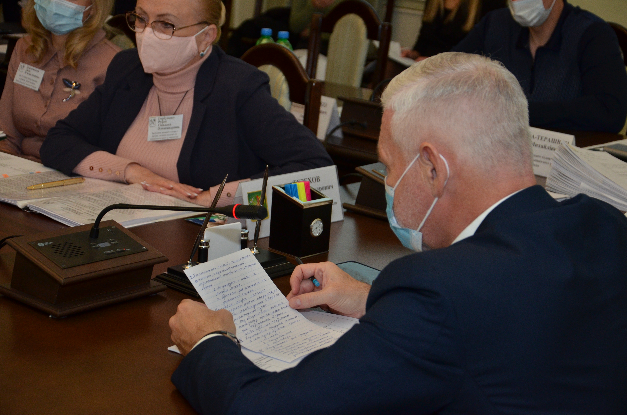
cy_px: 208
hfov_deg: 26.0
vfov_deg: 17.4
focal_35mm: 78
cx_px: 314
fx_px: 1356
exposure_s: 1/250
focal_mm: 52
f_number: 5
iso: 800
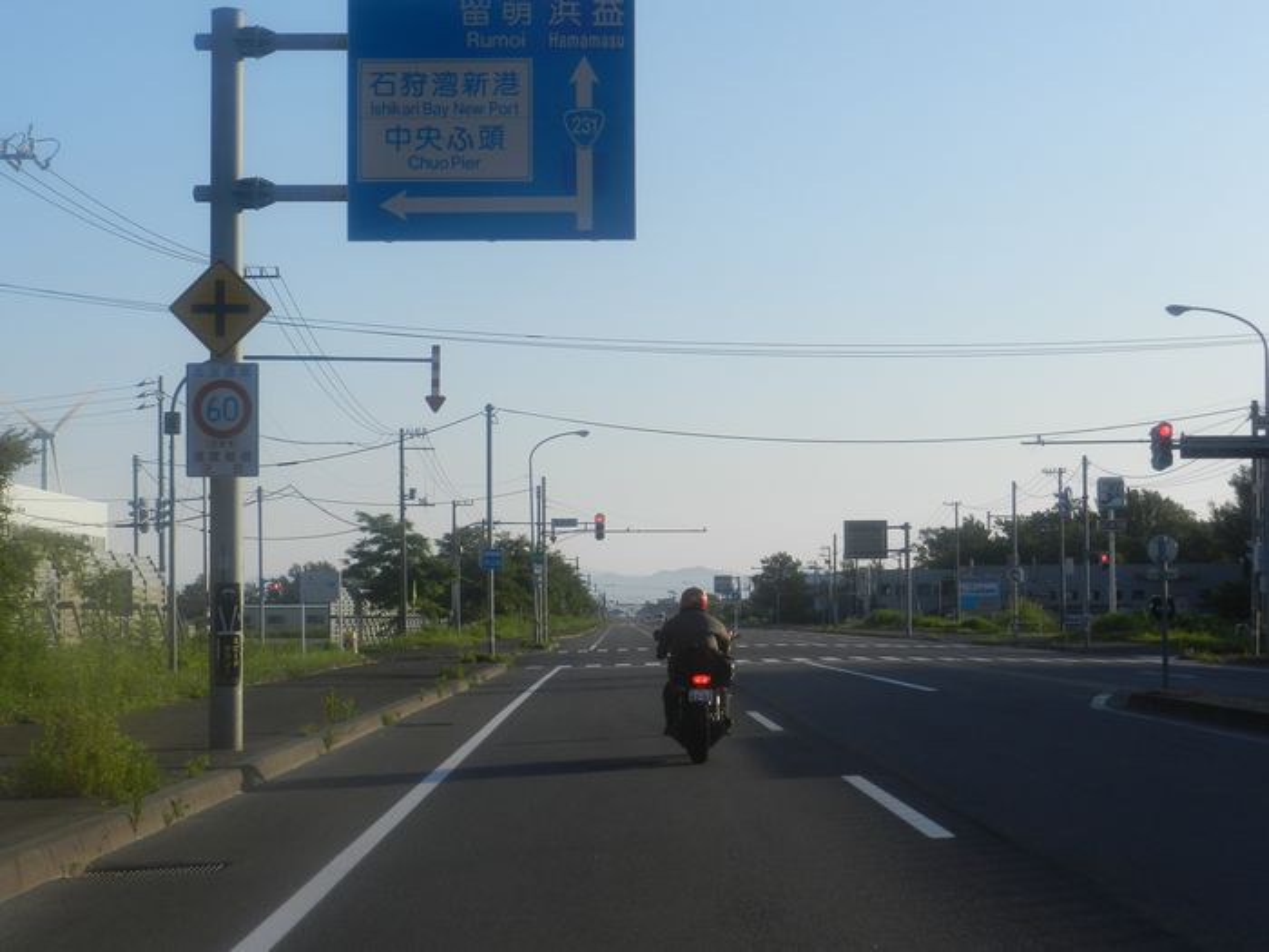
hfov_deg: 28.6
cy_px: 476
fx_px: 2493
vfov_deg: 21.6
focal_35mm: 68
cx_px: 634
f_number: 4.7
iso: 160
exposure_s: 1/800
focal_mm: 12.1
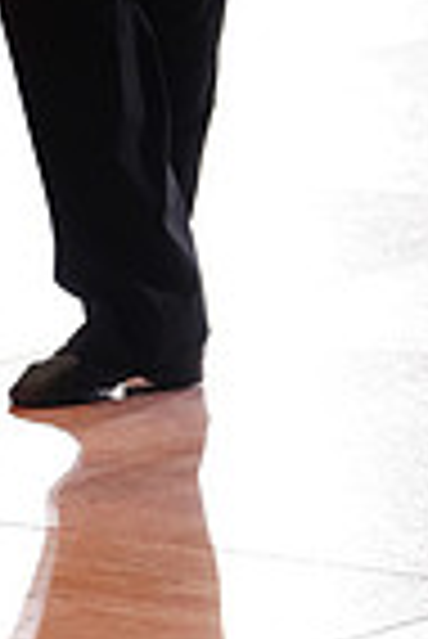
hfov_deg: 3.2
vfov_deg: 4.7
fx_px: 7702
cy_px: -418
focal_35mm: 433
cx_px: -155
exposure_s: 1/640
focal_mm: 106
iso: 2000
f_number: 2.8
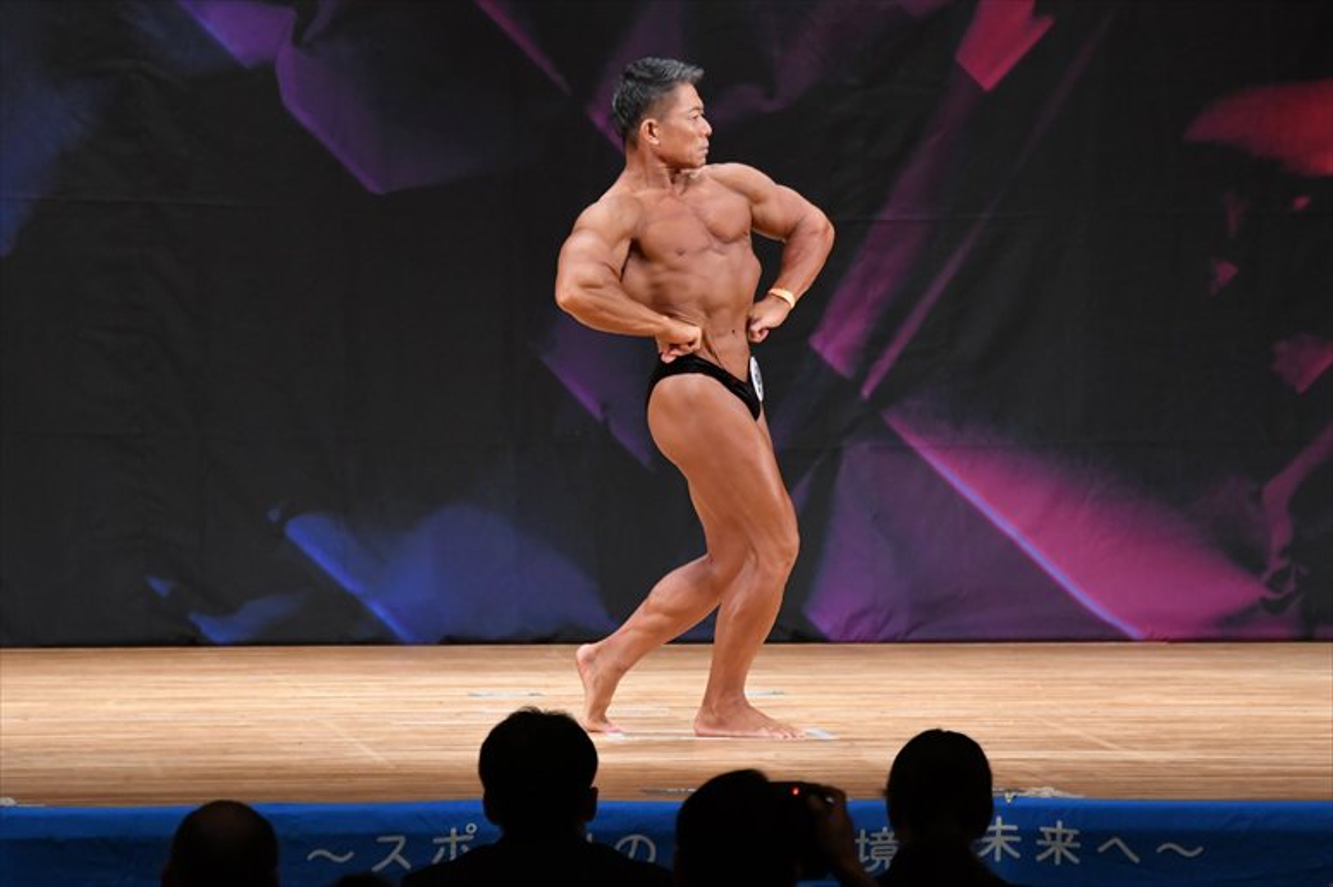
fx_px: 9993
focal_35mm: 270
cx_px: 666
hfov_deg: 7.6
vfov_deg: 5.1
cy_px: 444
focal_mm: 180
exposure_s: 1/400
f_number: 5.6
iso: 3200
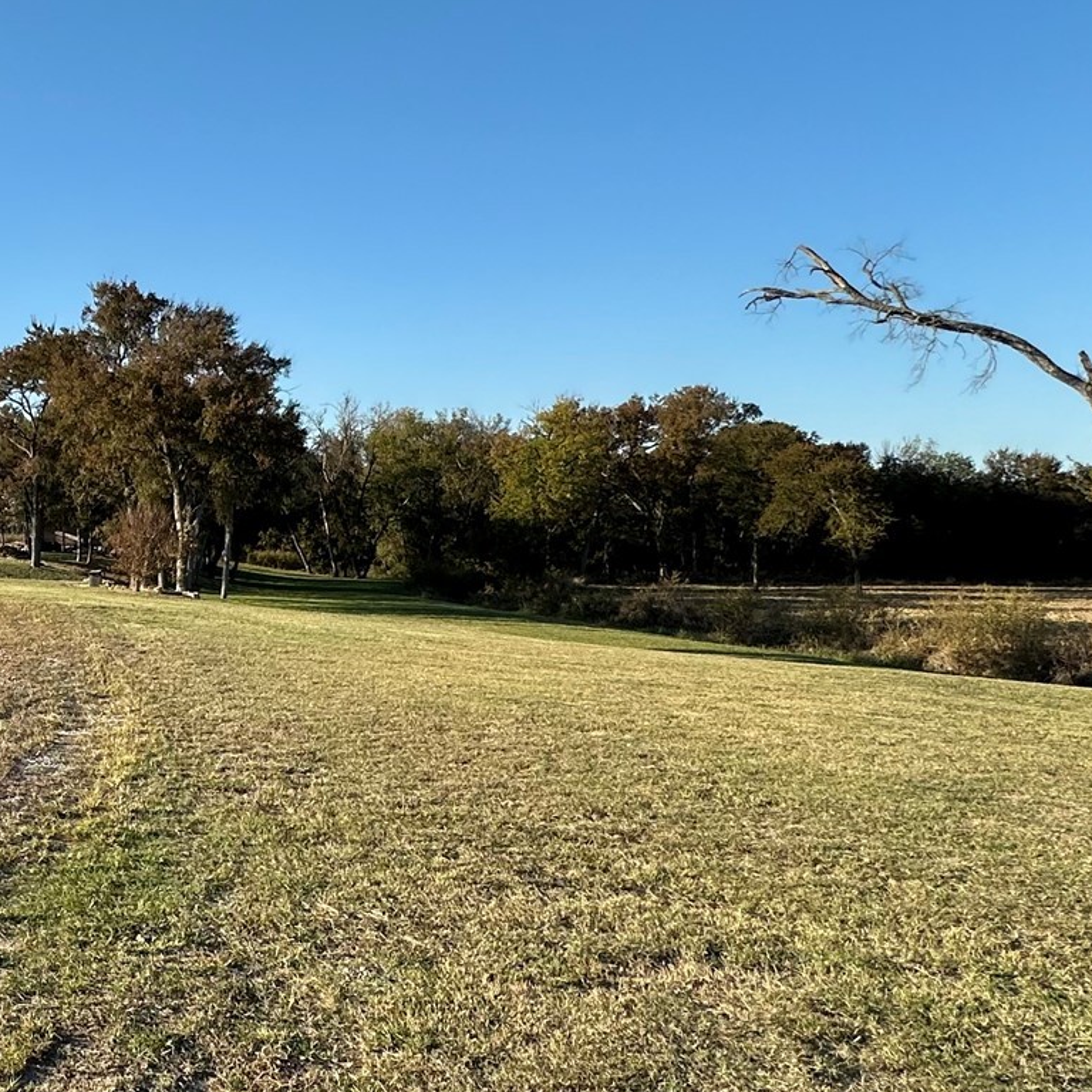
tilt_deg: -2.4
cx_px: -71
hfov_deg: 41.2
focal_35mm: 33
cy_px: 564
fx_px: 1178
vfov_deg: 49.7
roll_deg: -1.0
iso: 50
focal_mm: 2.22
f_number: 2.2
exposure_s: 1/1618
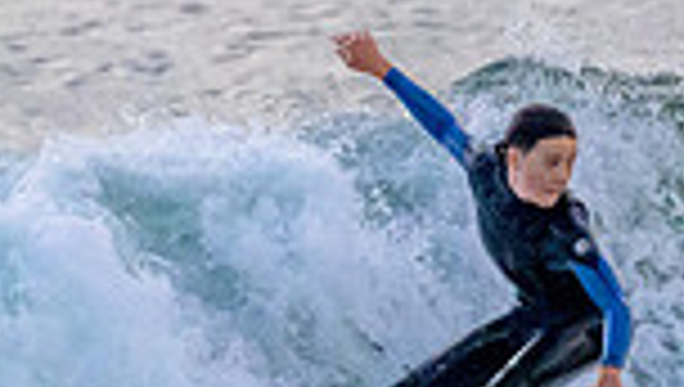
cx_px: 792
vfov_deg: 0.4
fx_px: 54578
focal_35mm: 3005
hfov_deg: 0.7
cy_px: 310
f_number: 11
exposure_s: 1/2000
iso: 4000
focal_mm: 600
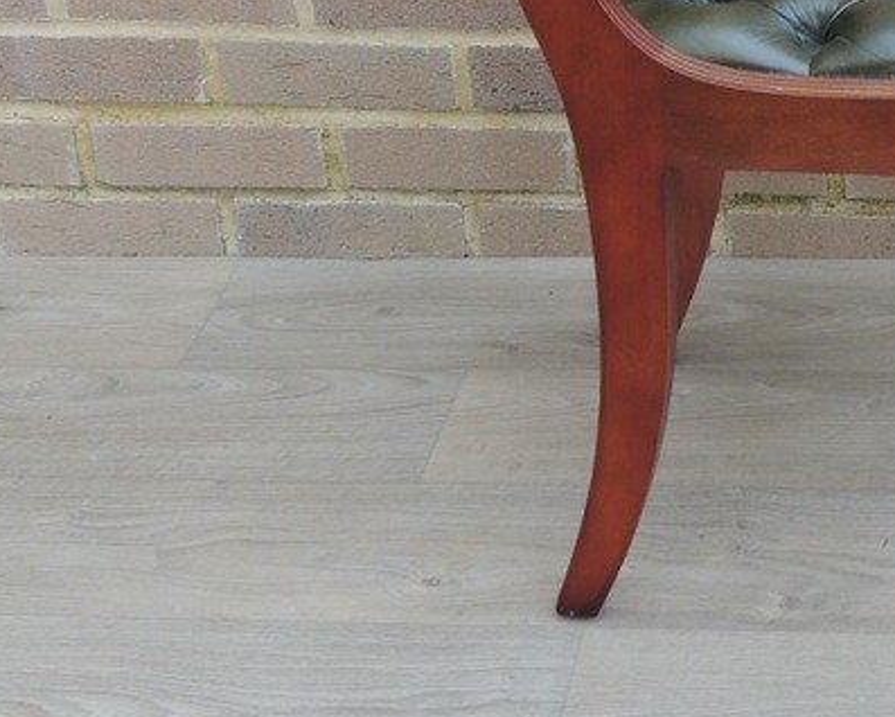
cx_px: 929
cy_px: -5
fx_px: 2200
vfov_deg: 18.0
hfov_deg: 22.0
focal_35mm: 83
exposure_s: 1/50
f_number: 3.2
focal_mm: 5.8
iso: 100
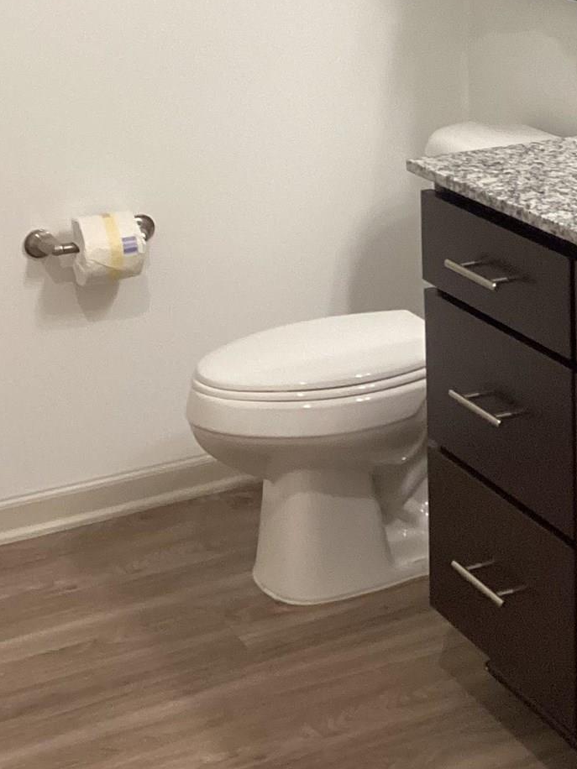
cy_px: 57
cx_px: 603
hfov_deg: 18.3
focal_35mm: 78
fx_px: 1734
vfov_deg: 24.2
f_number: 2.4
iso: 200
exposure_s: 1/60
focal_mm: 3.3
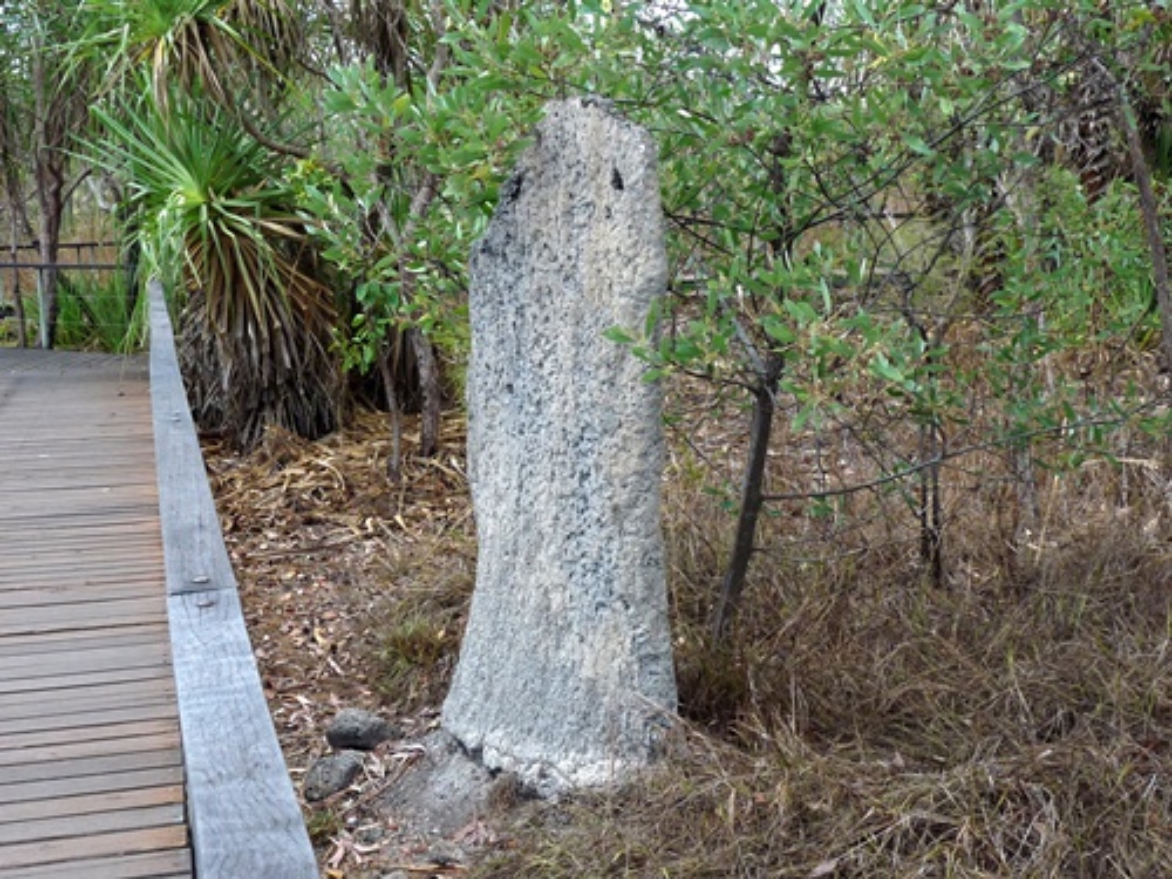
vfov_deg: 34.3
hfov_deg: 44.8
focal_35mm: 42
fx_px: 1422
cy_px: 440
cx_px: 586
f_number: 4.5
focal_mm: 5.2
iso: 100
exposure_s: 1/200
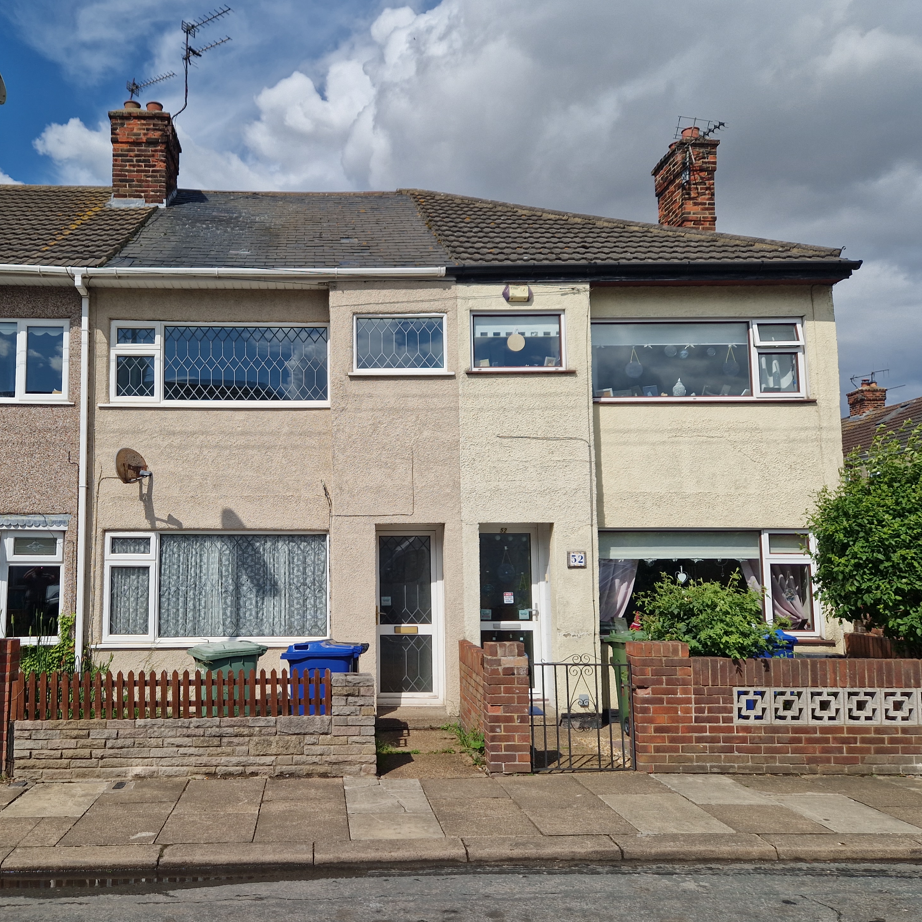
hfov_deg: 56.4
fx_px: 844
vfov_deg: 57.3
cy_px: 459
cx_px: 328
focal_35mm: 28
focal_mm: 5.4
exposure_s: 1/3597
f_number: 1.8
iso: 50
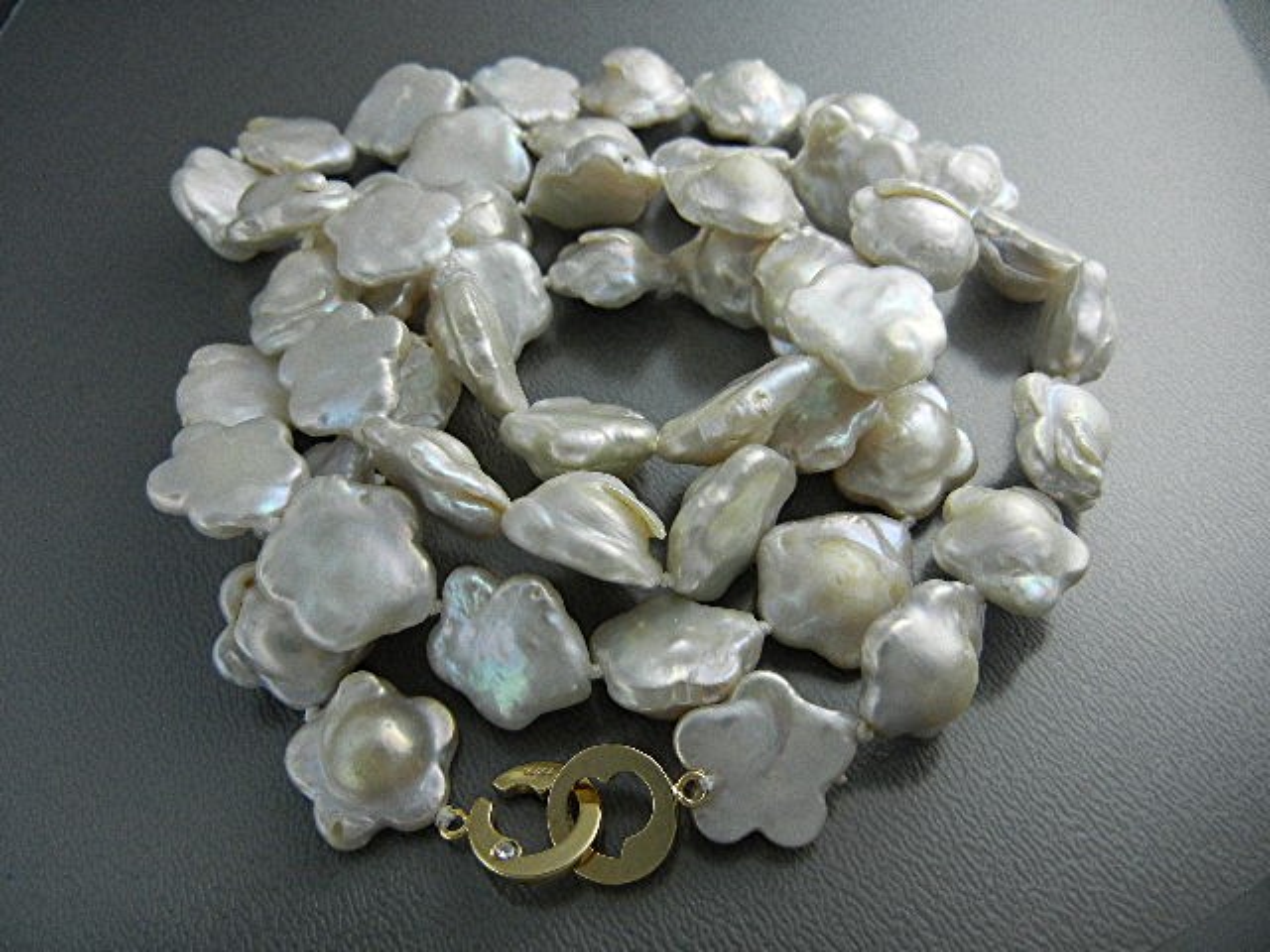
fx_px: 1101
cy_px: 476
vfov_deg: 46.8
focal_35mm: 30
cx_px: 635
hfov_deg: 60.0
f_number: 3.5
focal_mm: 5.4
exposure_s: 1/61.8
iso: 400
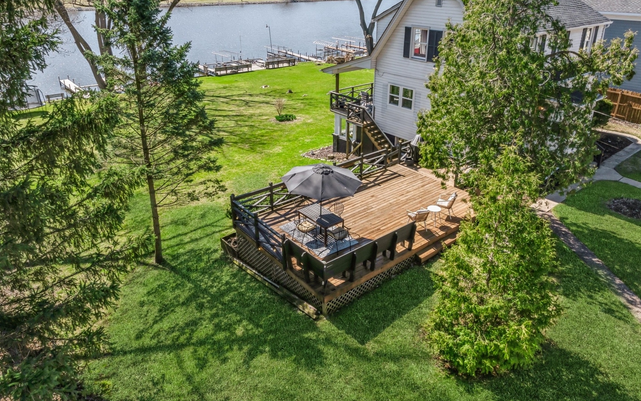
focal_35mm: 26
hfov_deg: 70.4
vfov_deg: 47.4
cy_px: 170
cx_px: 324
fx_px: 454
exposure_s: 1/400
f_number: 7.1
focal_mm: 12.29
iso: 100
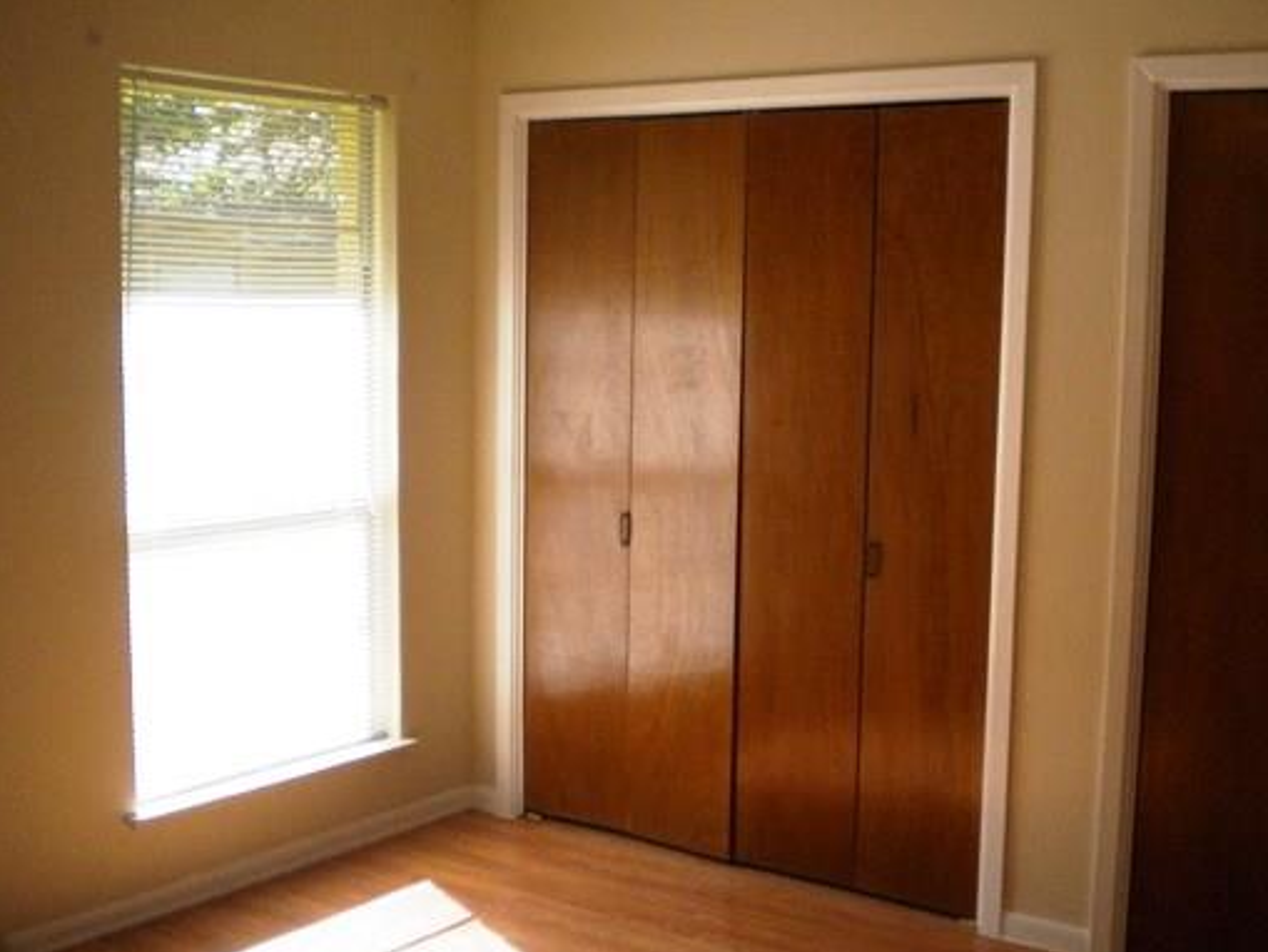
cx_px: 750
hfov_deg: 42.8
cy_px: 513
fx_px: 1612
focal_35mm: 44
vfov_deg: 32.9
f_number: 3.1
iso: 374
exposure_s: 1/500
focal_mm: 6.3
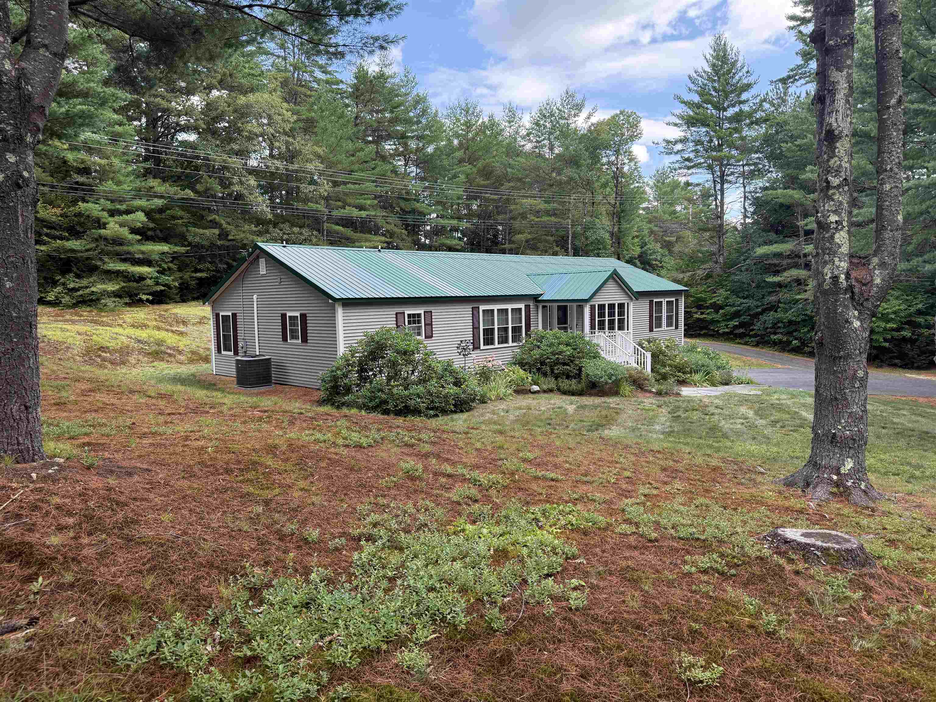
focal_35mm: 24
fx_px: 649
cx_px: 468
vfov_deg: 56.8
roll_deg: +1.6
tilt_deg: -3.2
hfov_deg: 71.6
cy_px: 351
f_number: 1.78
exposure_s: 1/535
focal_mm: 6.76
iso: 100
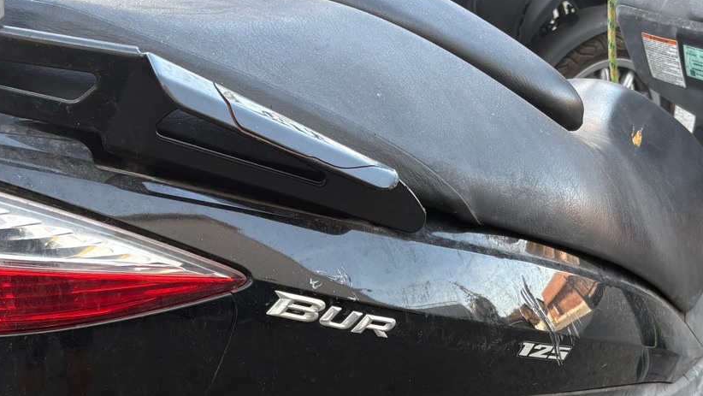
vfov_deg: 18.4
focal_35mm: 62
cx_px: 419
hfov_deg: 33.7
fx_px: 1156
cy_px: 476
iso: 40
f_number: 1.6
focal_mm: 5.96
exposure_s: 1/234
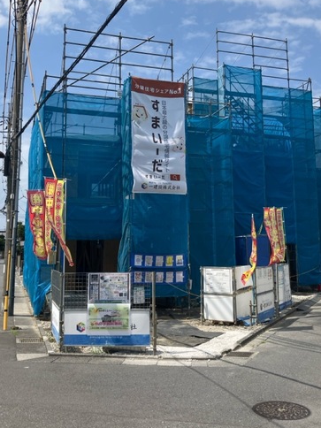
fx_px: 457
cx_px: 156
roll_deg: -1.0
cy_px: 185
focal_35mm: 37
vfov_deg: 50.0
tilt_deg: +7.9
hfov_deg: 38.7
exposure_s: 1/2857
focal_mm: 3.99
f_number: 1.8
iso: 32
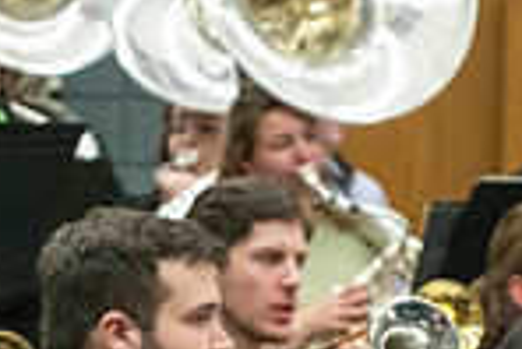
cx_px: 92
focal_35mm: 274
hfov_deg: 7.5
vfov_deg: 4.9
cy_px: 675
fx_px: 3977
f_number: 4
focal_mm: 70
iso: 10000
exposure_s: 1/500
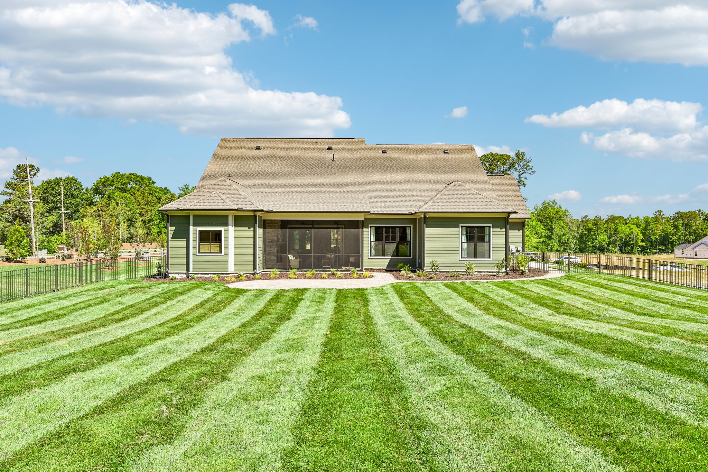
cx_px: 354
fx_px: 472
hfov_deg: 73.7
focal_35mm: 24
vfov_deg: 53.1
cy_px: 236
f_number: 8
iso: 100
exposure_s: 1/500
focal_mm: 24
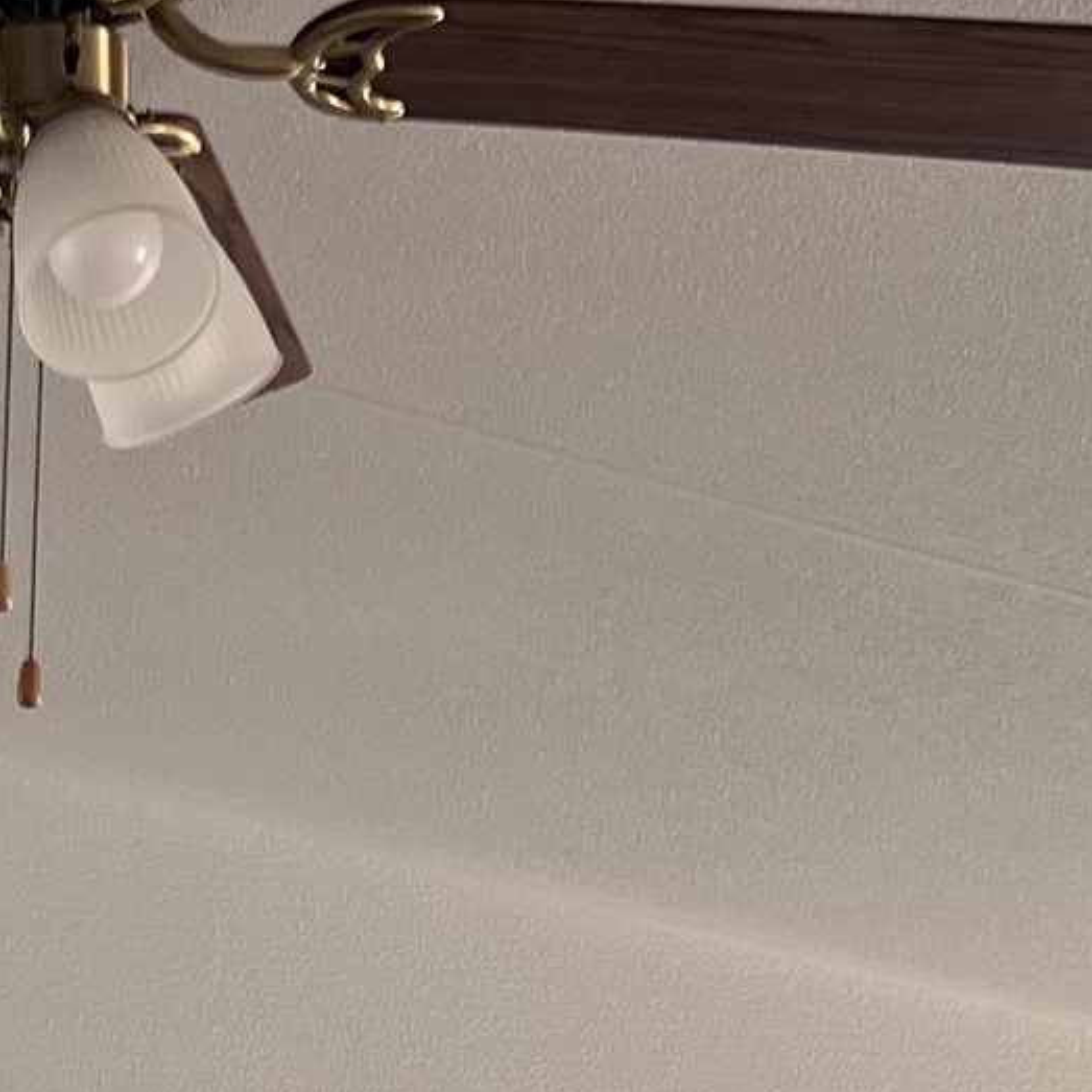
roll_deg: -2.2
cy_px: 2105
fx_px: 4818
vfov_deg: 11.7
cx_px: -104
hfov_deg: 12.7
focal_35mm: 135
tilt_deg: -3.3
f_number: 1.5
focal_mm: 5.7
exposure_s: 1/121
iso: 100
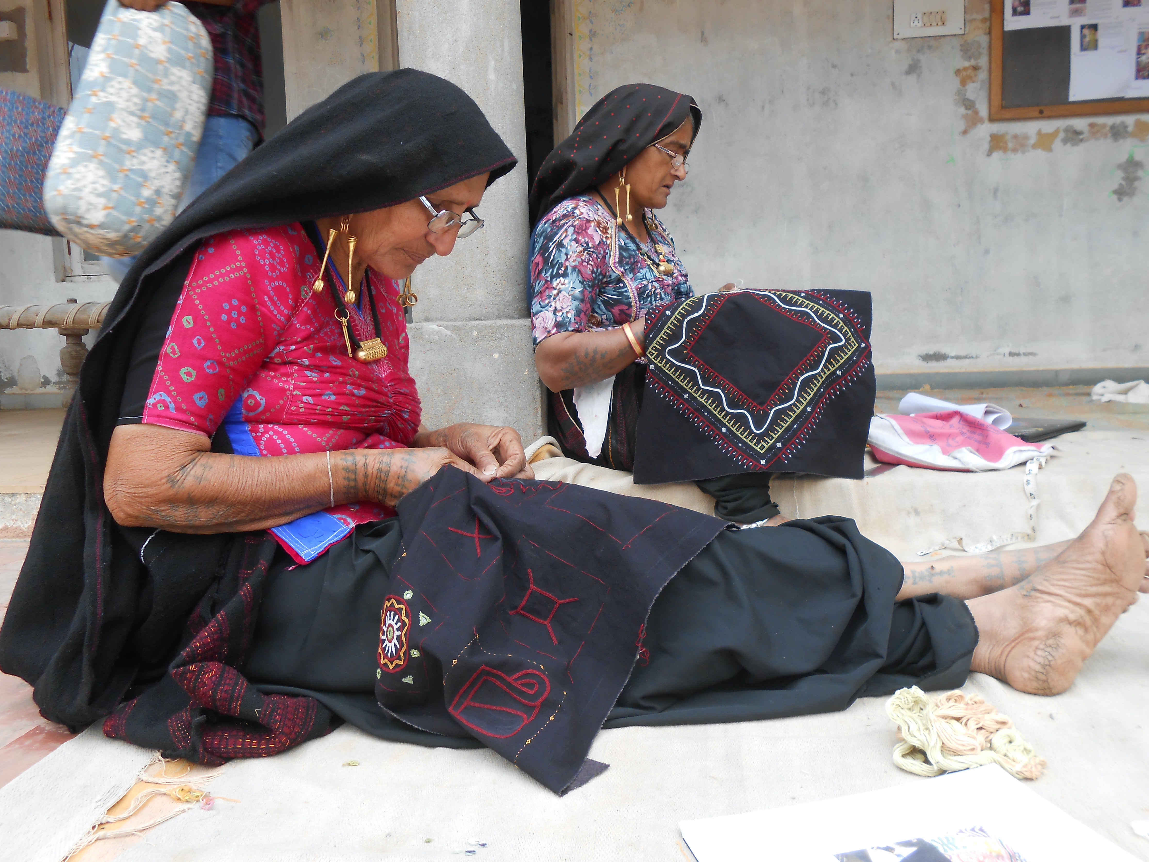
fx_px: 896
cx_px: 596
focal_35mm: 27
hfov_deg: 65.3
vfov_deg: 51.4
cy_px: 425
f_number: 3.5
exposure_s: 1/125
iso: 80
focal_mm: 4.6
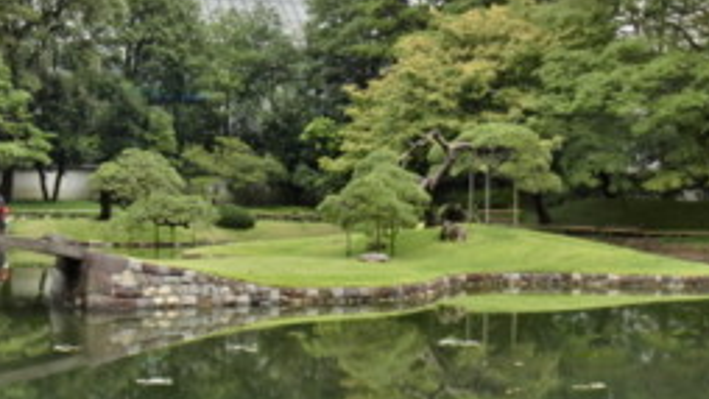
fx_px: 1091
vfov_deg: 20.7
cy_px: 204
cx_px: 260
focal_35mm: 58
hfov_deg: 35.8
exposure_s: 1/160
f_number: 3.5
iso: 80
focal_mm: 5.36
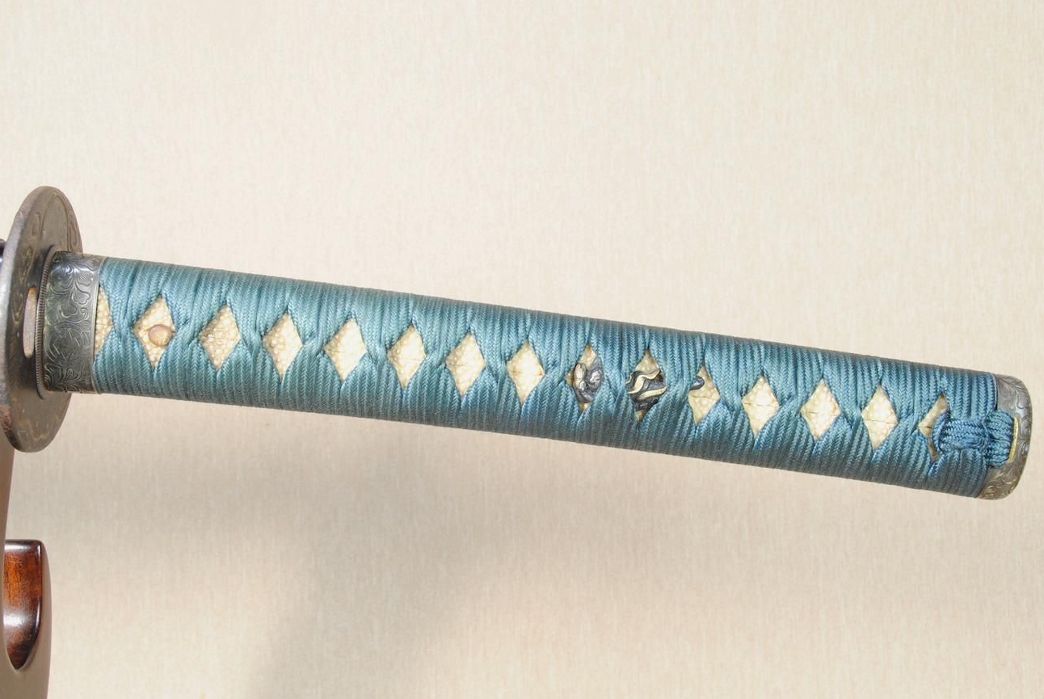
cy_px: 368
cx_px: 516
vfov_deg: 26.1
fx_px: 1510
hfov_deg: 38.1
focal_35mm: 52
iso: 400
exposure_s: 1/2
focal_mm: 32
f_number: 11
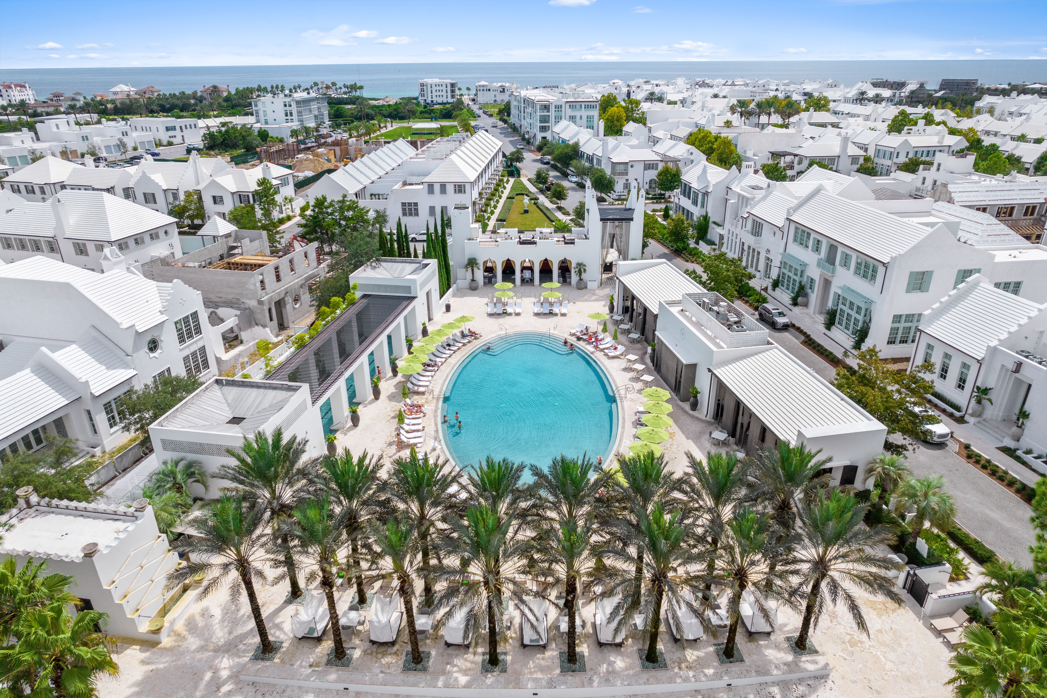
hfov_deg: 78.6
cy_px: 349
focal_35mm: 22
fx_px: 640
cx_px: 524
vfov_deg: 57.2
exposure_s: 1/6000
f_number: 2.8
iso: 100
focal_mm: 8.38
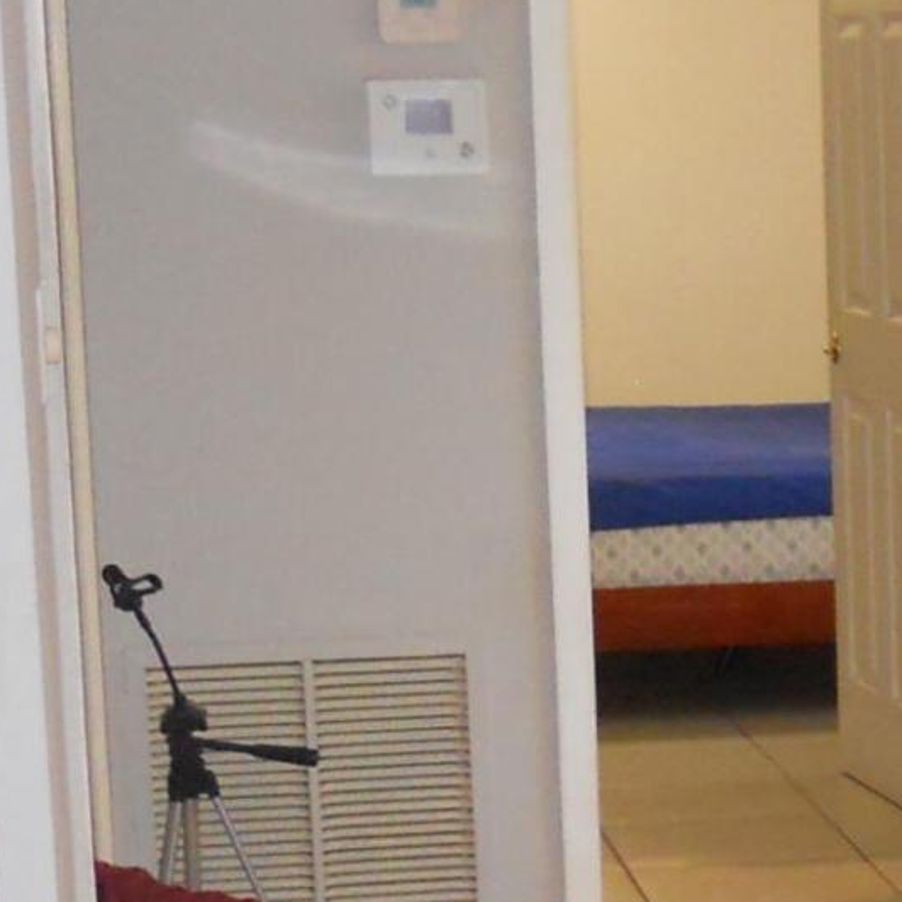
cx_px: 1363
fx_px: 3950
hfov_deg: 12.4
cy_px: 765
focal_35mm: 134
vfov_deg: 12.9
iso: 320
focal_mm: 5
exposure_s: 1/25
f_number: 2.7
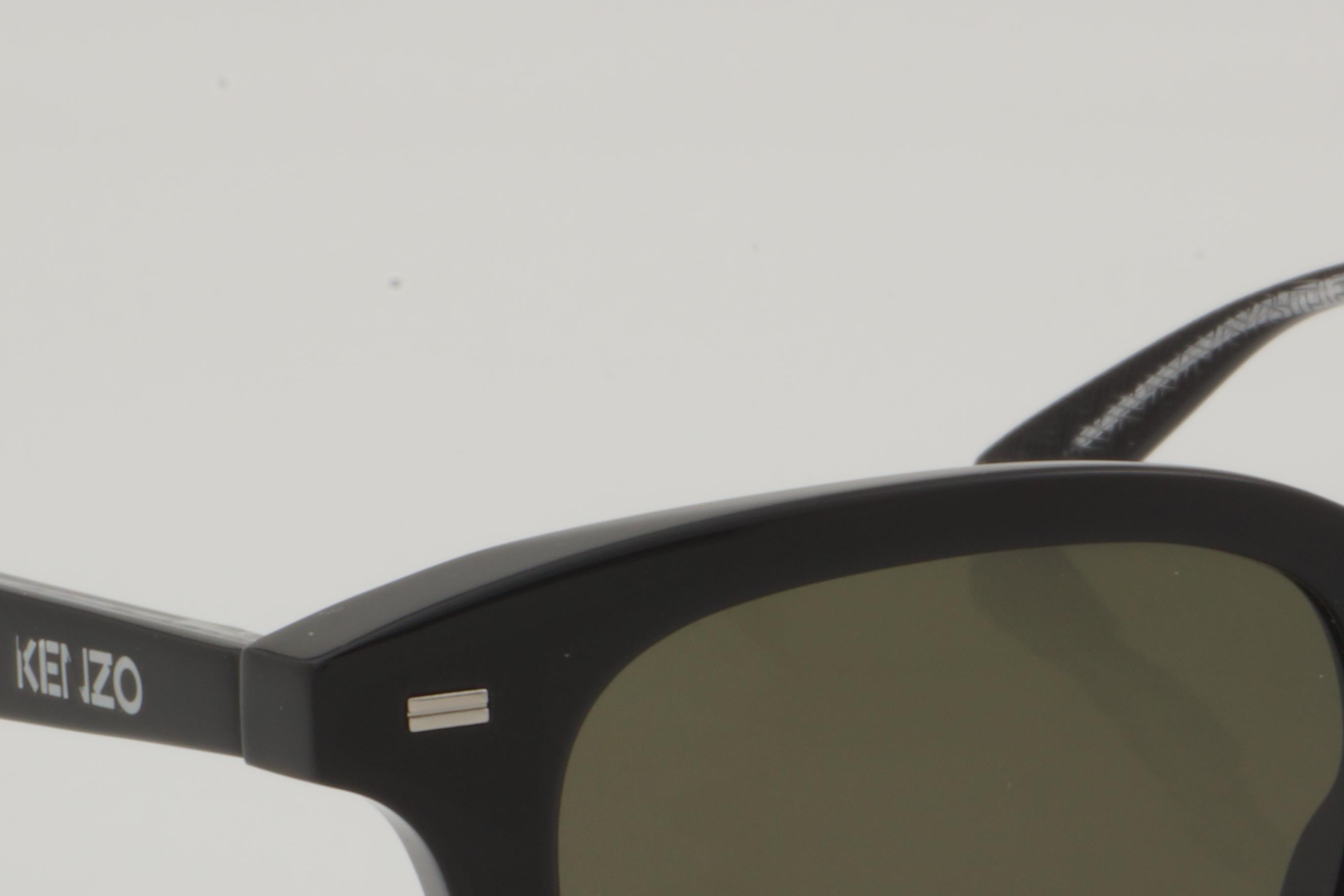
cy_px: 842
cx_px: 942
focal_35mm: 166
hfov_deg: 12.4
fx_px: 6196
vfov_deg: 8.2
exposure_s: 1/3
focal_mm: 50
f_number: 32
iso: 100
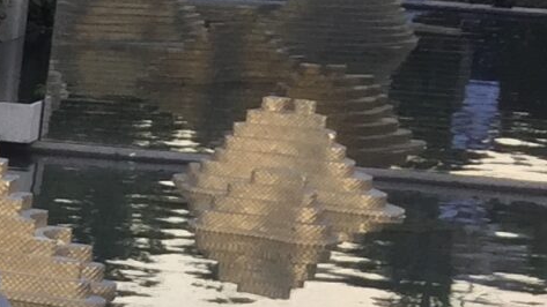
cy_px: 551
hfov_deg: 10.8
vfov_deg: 6.9
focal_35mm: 171
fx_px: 2480
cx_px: -747
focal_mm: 4.15
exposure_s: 1/449
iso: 32
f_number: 2.2
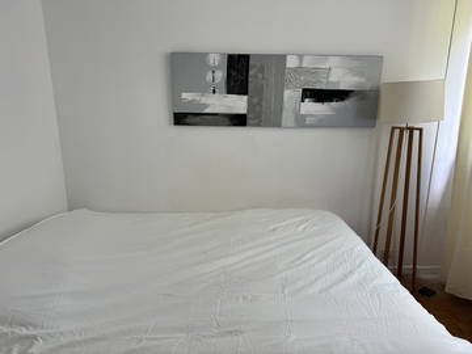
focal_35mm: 24
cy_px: 177
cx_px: 236
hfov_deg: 71.6
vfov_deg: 56.8
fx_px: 327
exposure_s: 1/121
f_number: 1.78
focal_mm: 6.86
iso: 125
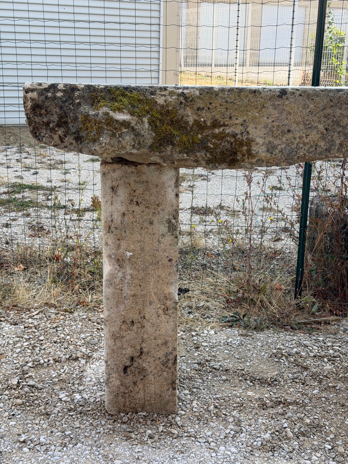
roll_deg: -1.7
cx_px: 174
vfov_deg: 39.7
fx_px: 643
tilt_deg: -16.5
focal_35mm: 48
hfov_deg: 30.3
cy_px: 232
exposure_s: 1/1330
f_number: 1.78
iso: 80
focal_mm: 6.76
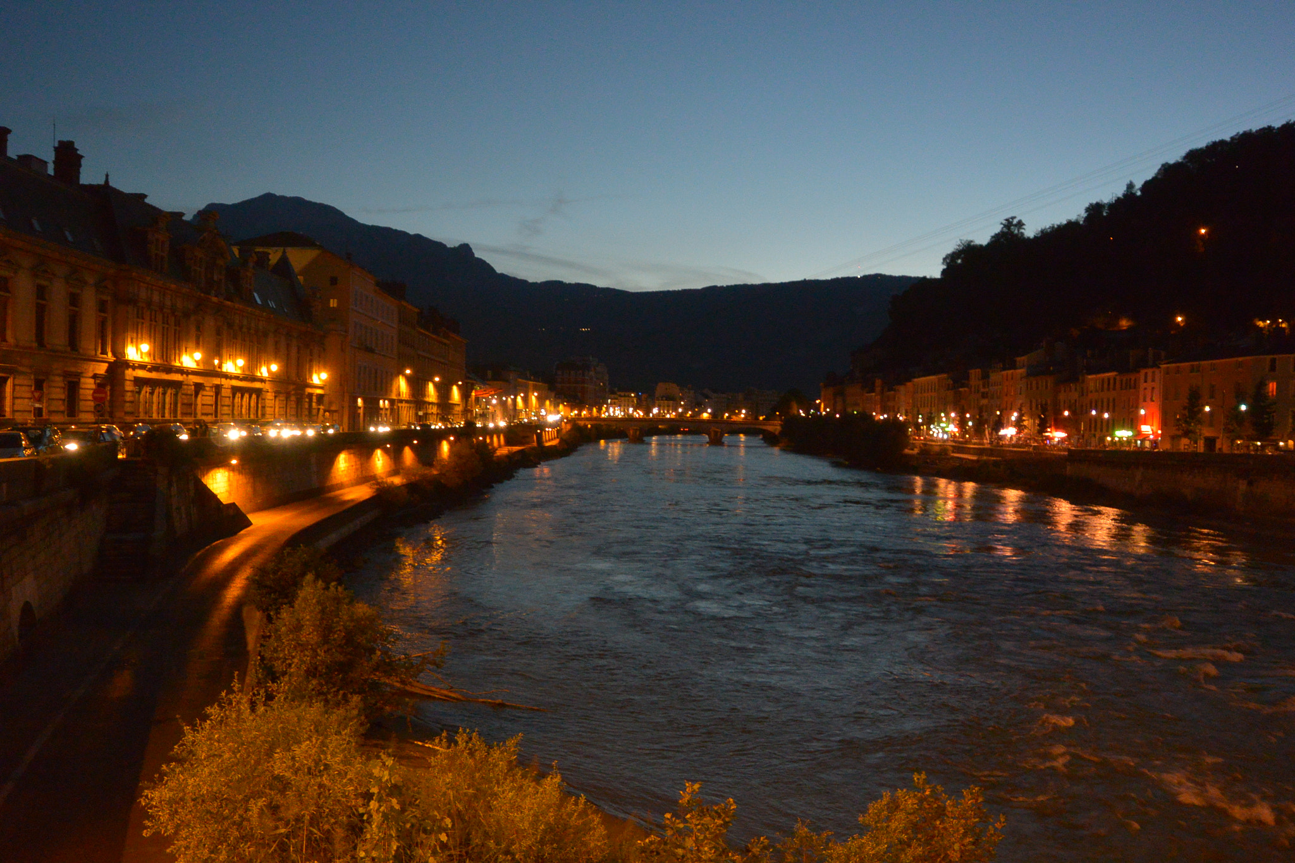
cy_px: 432
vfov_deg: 43.6
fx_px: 1079
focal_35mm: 30
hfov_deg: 61.9
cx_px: 648
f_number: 3.5
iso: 800
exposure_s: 1/15
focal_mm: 11.4
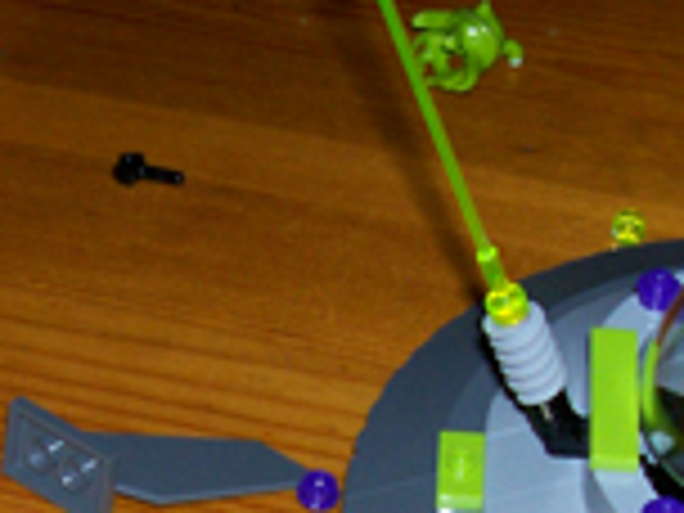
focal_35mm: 134
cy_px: 693
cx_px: 99
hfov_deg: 14.6
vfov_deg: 10.8
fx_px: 2648
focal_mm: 5.6
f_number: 2.7
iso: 80
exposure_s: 1/64
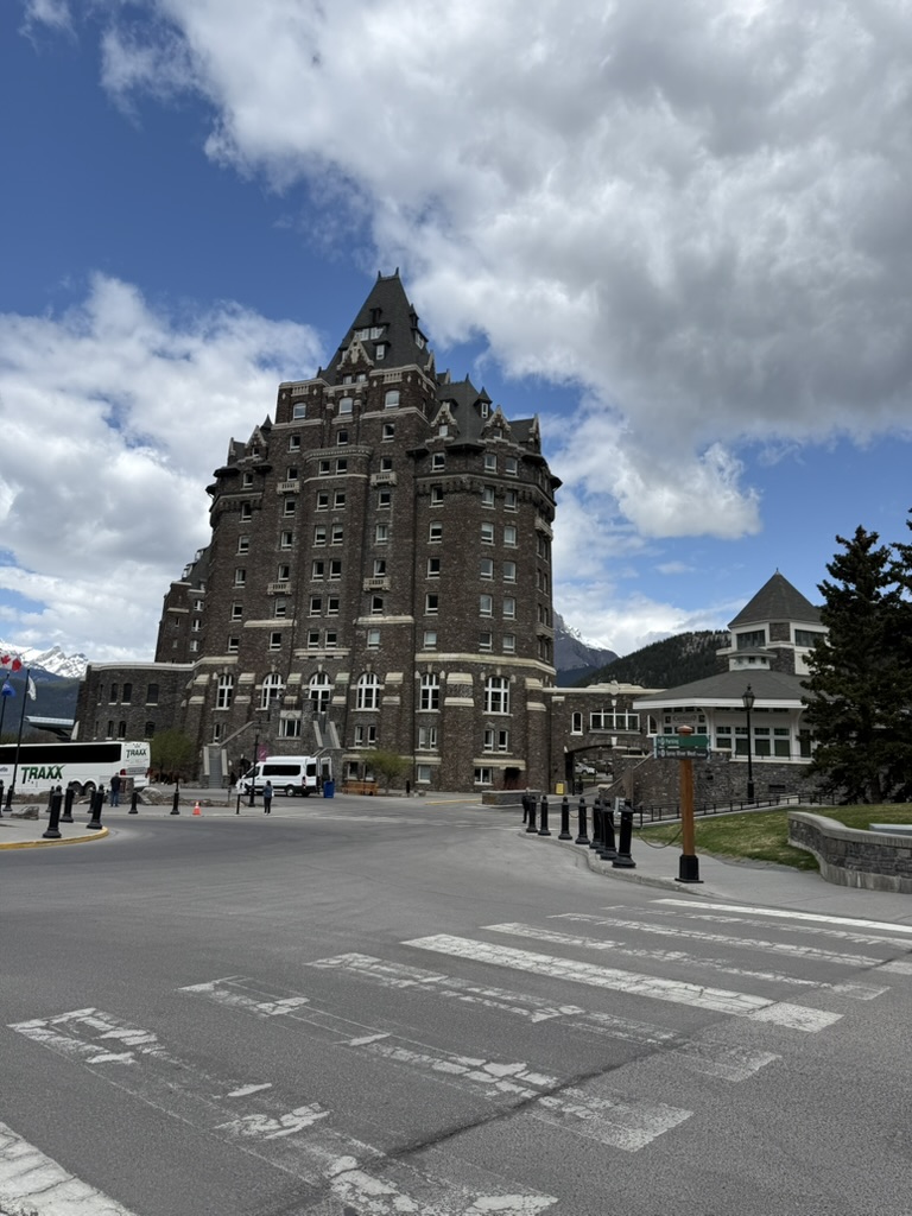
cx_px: 456
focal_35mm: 24
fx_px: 843
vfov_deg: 71.6
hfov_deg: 56.8
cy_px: 608
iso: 80
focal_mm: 6.76
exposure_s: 1/6711
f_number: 1.78
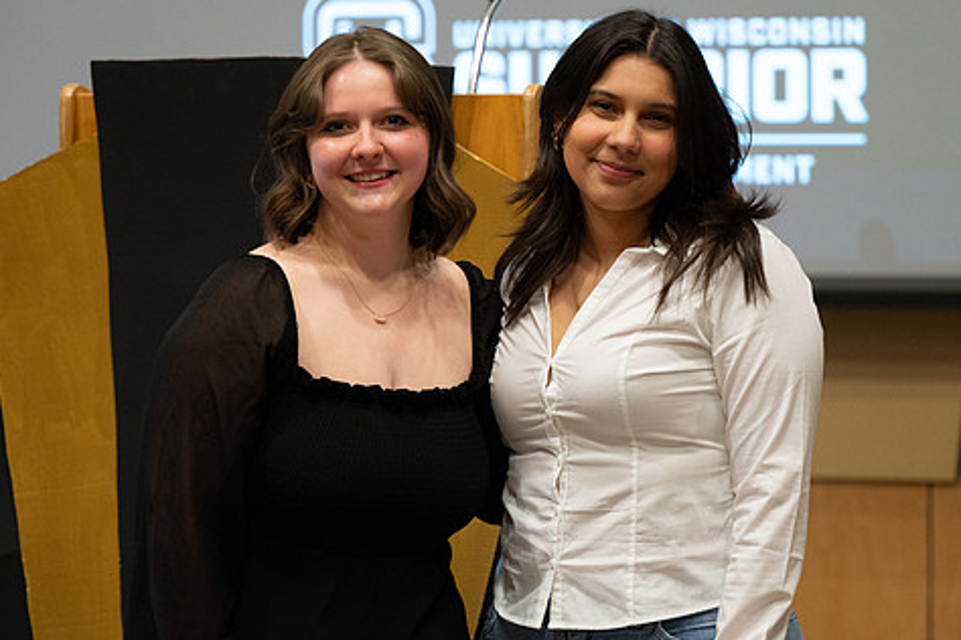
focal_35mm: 170
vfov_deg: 8.1
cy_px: 260
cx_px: 506
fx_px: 4538
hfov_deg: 12.1
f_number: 2.8
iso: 3200
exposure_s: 1/125
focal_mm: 120
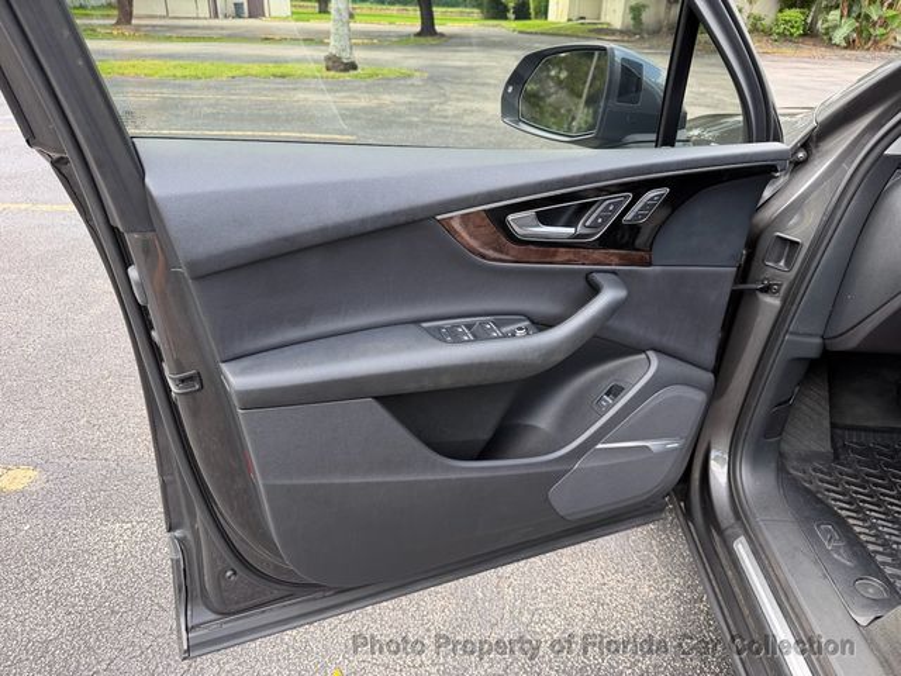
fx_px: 625
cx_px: 450
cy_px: 338
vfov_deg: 56.8
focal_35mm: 24
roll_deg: -1.6
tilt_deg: -27.4
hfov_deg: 71.6
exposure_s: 1/182
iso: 80
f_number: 1.78
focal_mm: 6.76
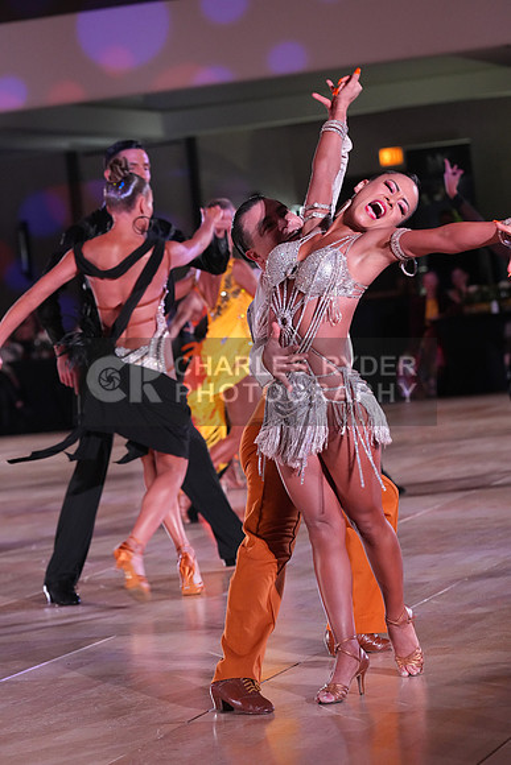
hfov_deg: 11.2
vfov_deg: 16.6
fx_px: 2617
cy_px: 382
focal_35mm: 123
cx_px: 256
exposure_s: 1/250
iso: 4000
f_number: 5
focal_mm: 123
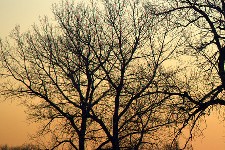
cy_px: 76
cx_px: 293
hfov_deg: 6.6
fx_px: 1938
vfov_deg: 4.4
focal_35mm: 310
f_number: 4
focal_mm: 110
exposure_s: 1/500
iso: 400
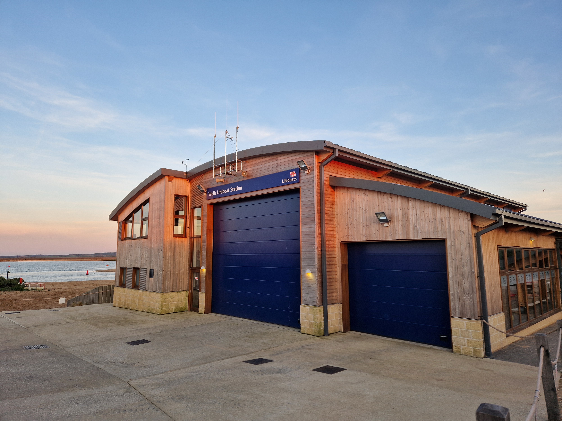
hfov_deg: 73.9
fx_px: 373
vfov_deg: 58.9
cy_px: 210
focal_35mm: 23
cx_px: 281
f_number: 1.8
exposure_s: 1/180
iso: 50
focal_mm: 5.4
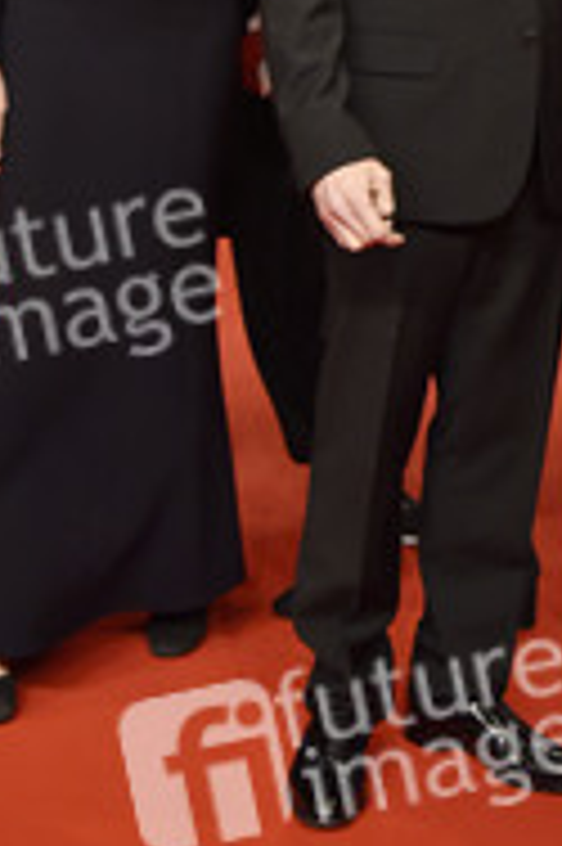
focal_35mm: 96
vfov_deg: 20.8
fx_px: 2252
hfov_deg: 14.1
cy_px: 72
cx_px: 481
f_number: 5
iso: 2500
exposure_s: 1/200
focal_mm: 45
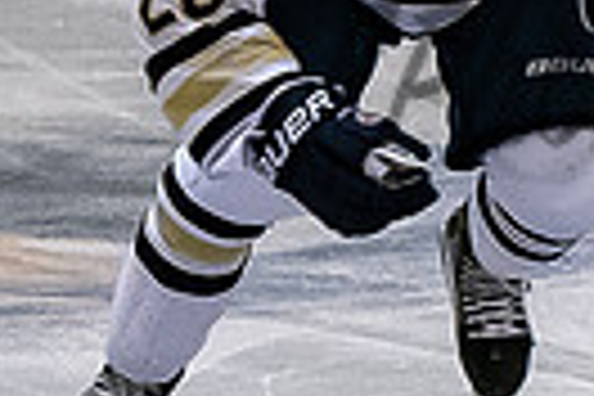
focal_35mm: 1062
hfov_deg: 1.9
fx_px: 17522
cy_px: 29
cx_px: 227
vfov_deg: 1.3
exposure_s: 1/800
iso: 2500
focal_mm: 86
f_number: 3.5
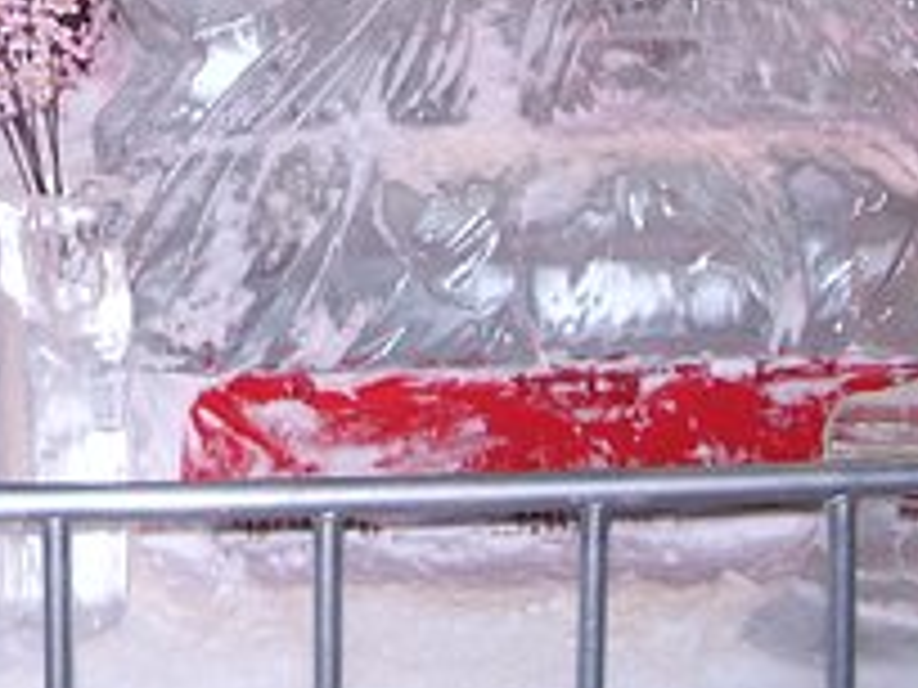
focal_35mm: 88
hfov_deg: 21.4
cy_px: -103
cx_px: -14
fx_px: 2334
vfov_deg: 16.2
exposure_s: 1/40
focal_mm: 5.8
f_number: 2.6
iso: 100
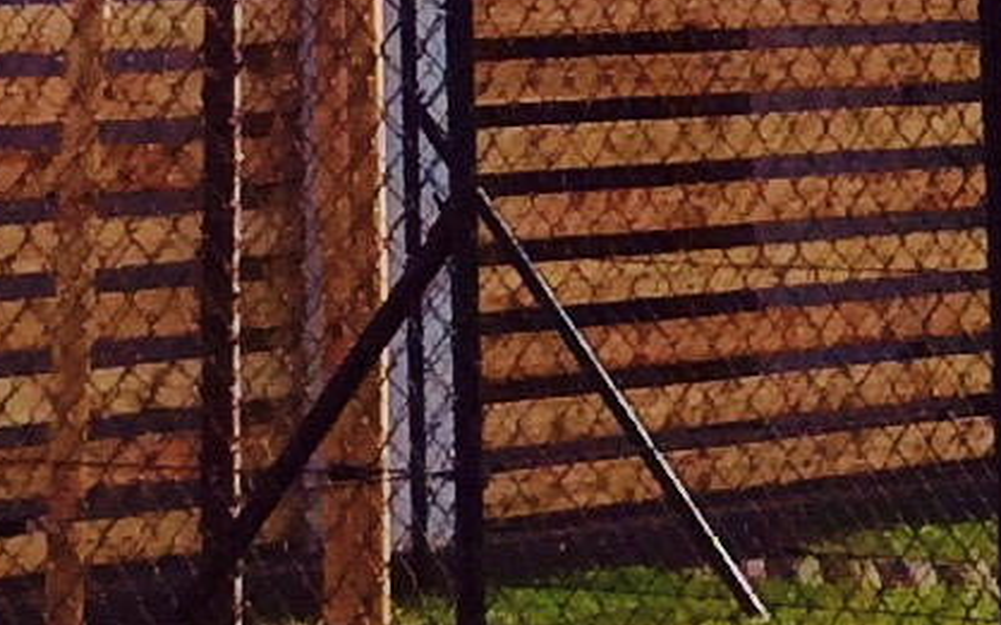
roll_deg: +2.3
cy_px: -613
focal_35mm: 210
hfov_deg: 9.8
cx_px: 1267
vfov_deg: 6.1
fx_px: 5727
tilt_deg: +5.9
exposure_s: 1/2288
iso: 32
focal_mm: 3.3
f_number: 2.4
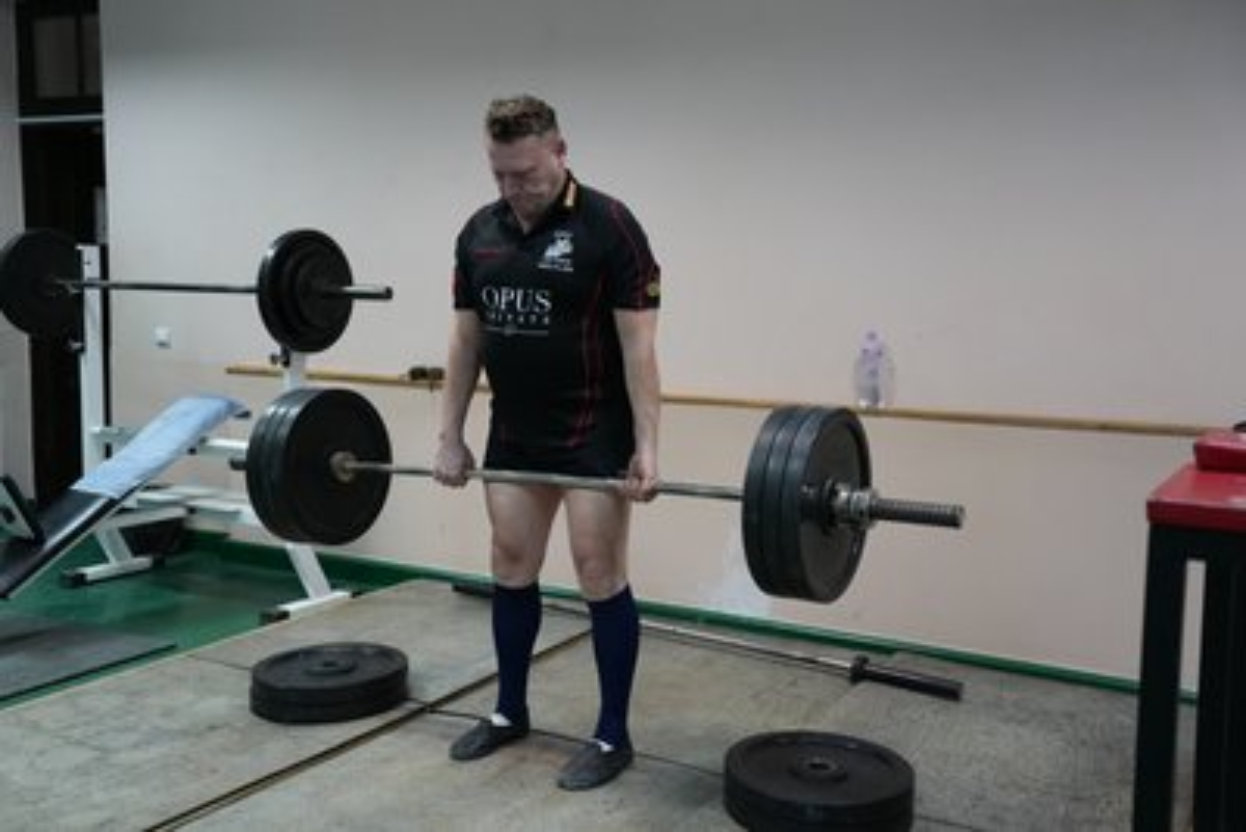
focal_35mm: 38
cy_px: 416
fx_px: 1316
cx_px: 623
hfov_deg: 50.7
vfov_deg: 35.1
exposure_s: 1/200
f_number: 2.8
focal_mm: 38
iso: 6400
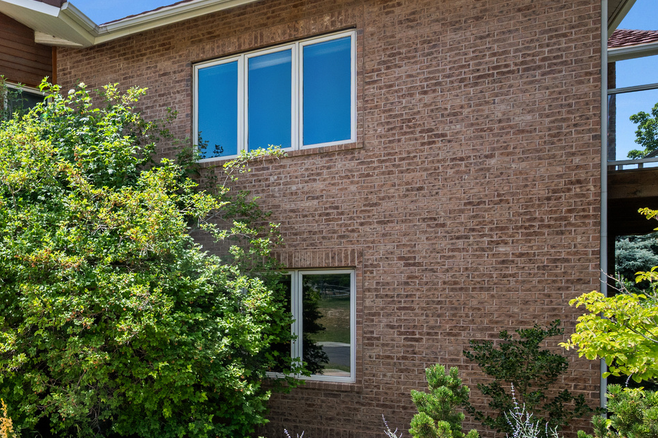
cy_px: 291
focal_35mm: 30
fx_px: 548
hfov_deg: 55.1
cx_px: 85
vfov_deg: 43.0
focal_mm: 14
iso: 500
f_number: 7.1
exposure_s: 1/640
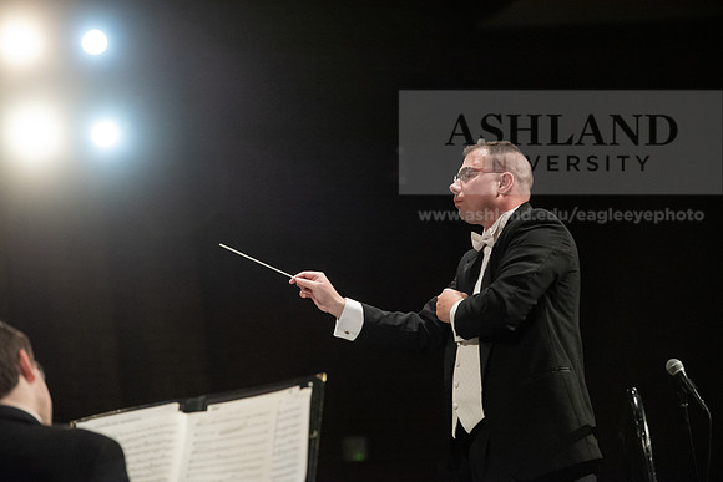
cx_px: 362
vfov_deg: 9.2
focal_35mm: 150
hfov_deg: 13.7
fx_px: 3013
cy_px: 241
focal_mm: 150
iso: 5000
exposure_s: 1/200
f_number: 4
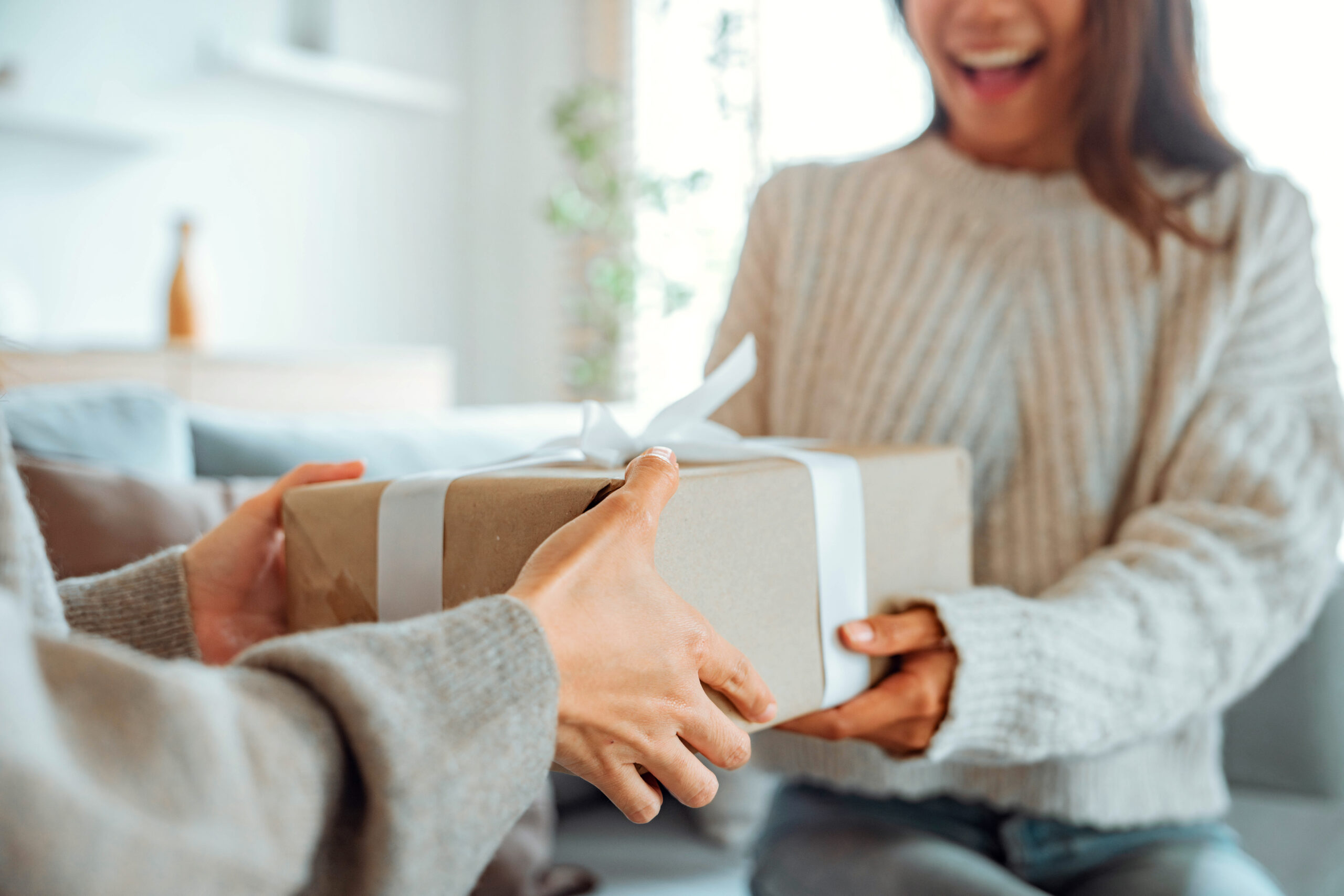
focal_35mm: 40
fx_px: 1493
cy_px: 448
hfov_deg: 48.5
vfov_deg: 33.4
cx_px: 672
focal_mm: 40
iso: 640
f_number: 2.8
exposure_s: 1/160
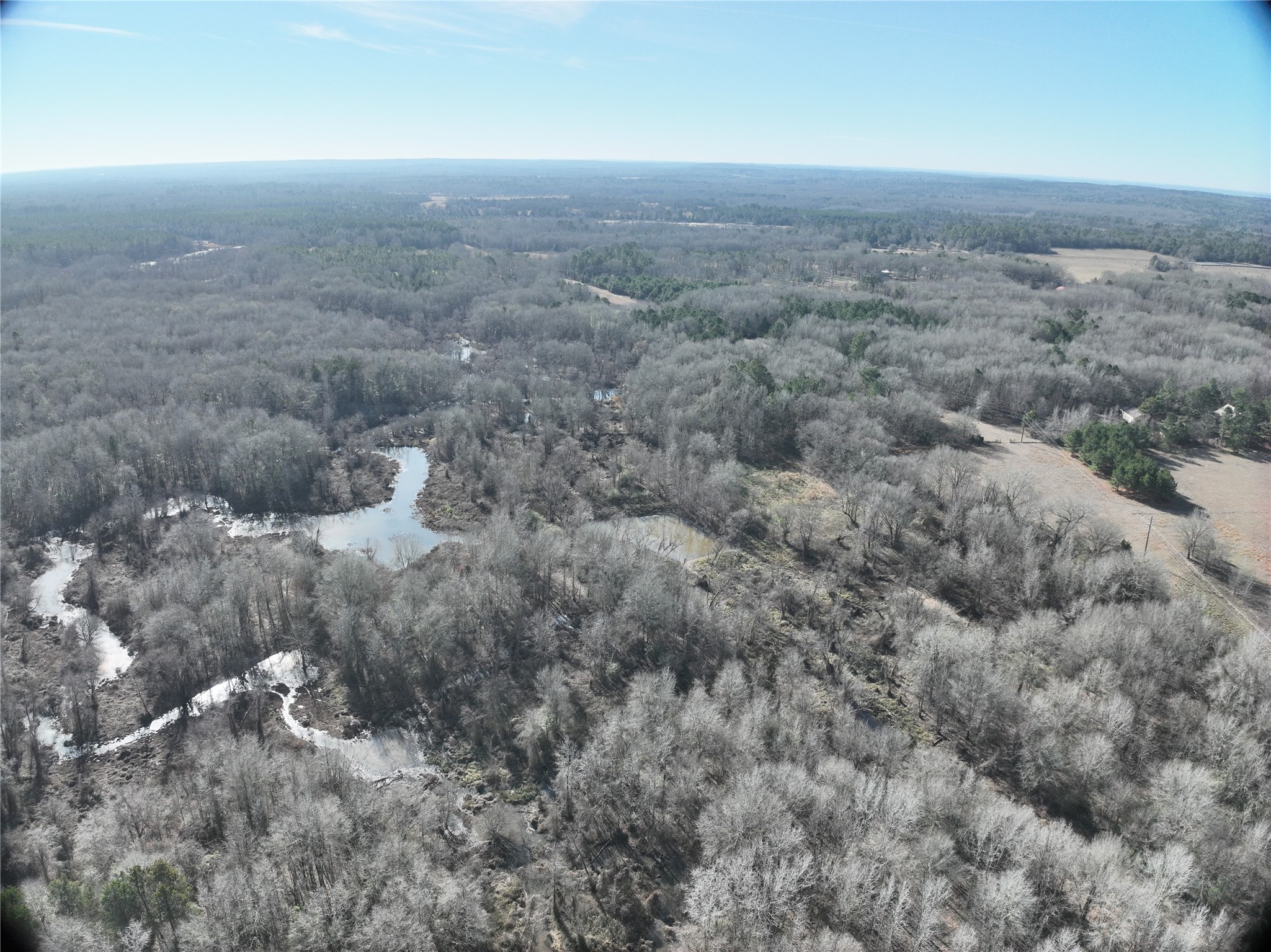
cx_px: 636
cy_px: 476
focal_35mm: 24
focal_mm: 12.29
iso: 100
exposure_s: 1/2000
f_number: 3.5
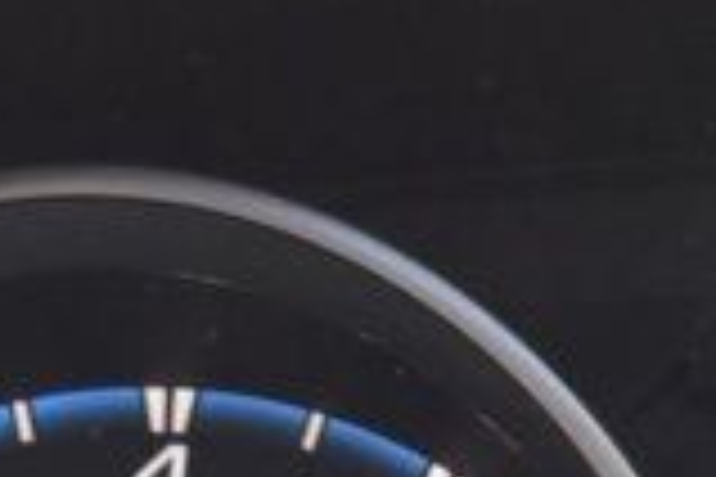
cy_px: 756
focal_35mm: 270
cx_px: 1225
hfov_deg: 7.4
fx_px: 5370
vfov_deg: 5.0
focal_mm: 28
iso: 800
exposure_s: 1/15
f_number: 6.3
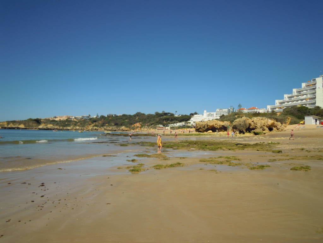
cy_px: 122
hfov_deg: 63.4
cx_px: 162
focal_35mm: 28
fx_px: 261
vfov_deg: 49.7
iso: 100
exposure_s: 1/800
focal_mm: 5
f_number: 5.4
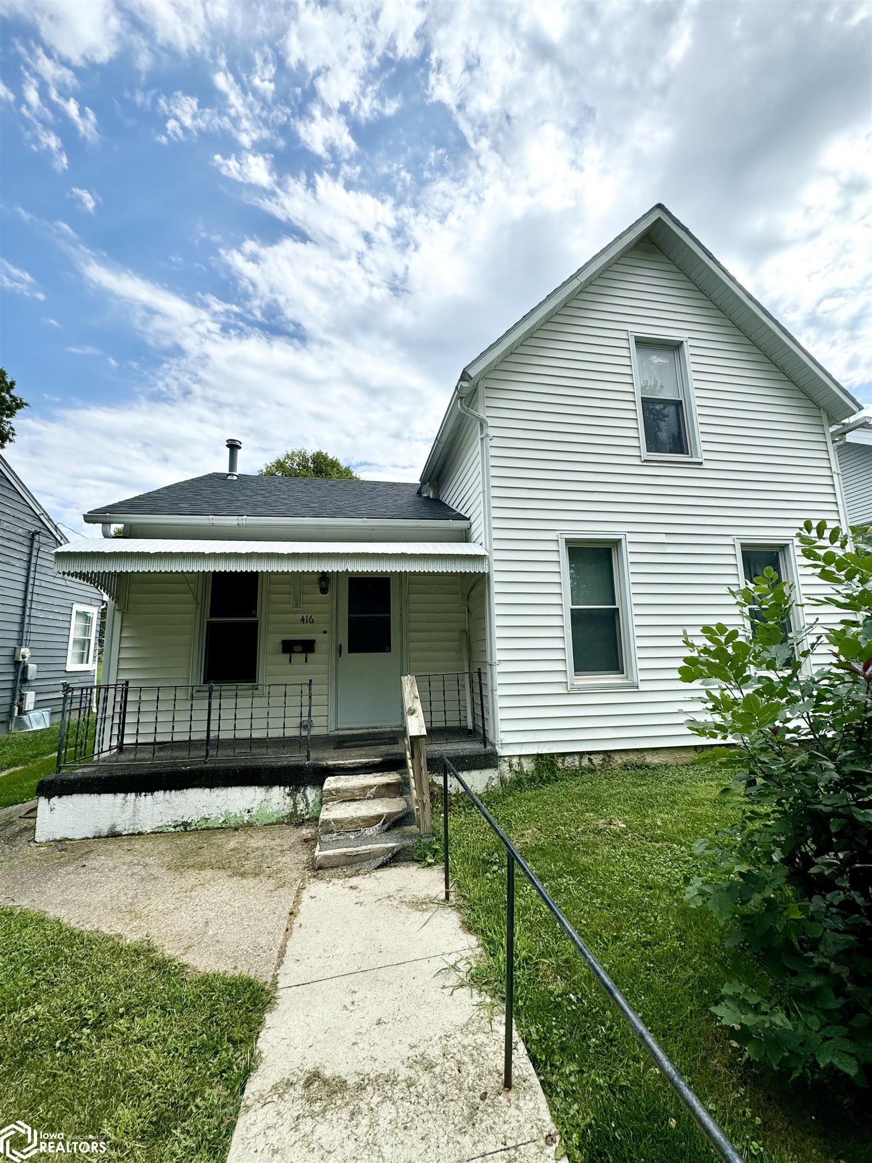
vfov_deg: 102.1
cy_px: 582
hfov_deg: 85.7
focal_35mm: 14
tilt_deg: +8.8
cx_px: 436
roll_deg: +1.9
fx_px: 470
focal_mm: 2.22
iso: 50
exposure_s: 1/1567
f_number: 2.2
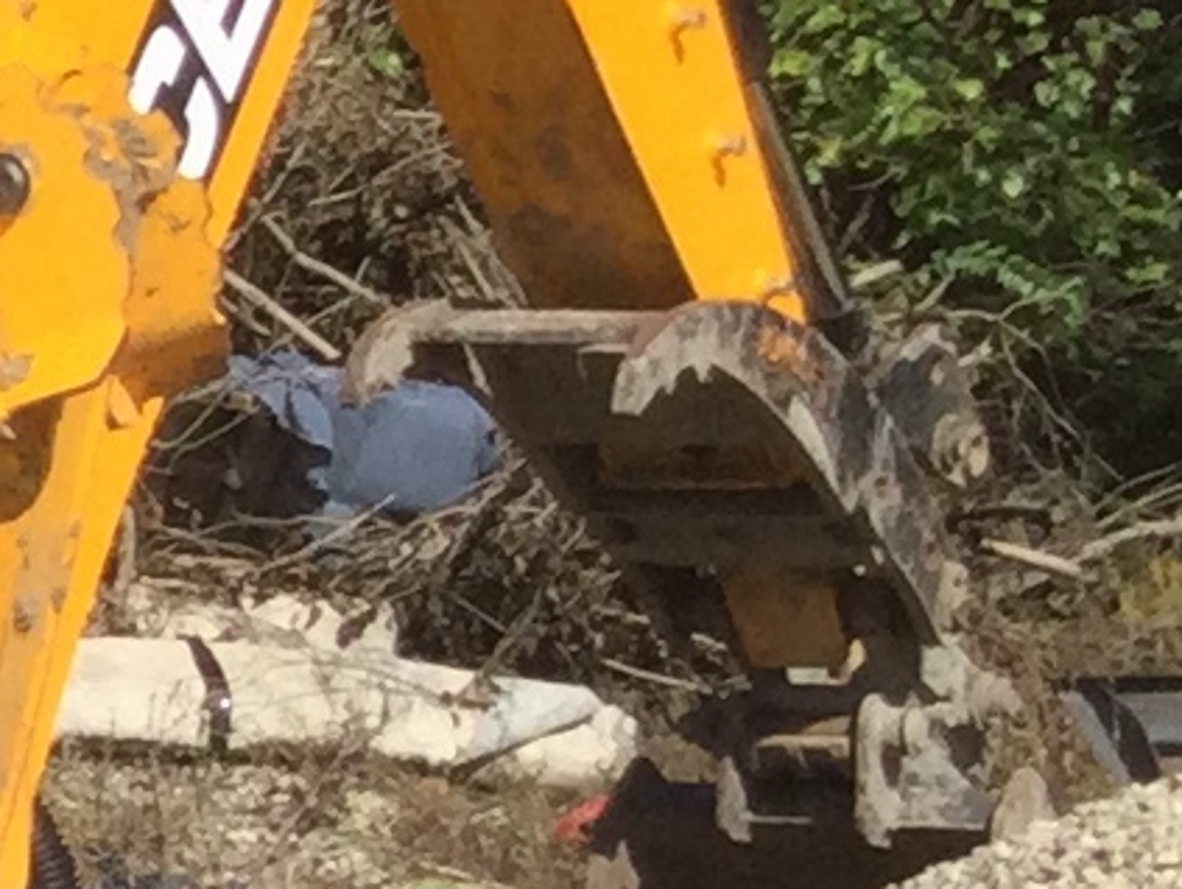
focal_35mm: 239
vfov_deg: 6.2
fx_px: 8168
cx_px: -2040
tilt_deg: -4.6
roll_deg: -0.5
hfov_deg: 7.5
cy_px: 514
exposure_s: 1/1314
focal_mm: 3.3
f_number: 2.4
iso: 25
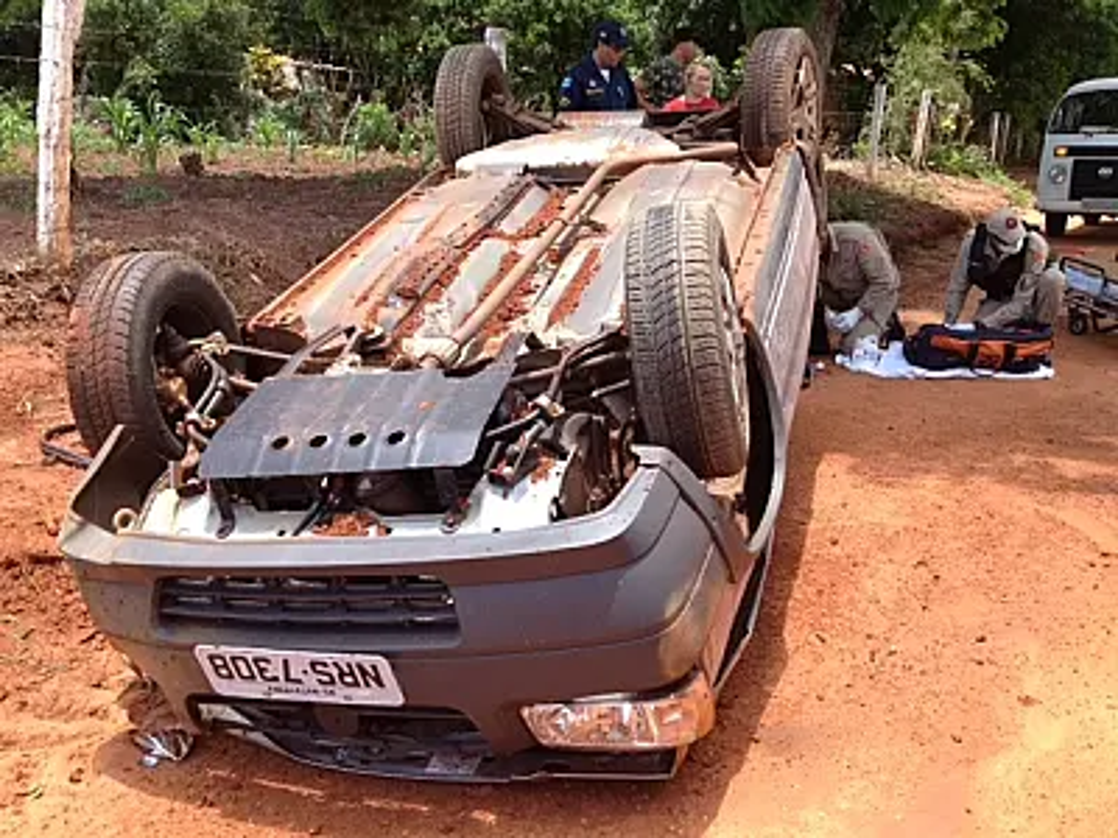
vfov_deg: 40.7
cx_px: 559
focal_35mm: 35
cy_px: 419
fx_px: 1130
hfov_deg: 52.6
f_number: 2.4
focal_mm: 4.28
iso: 50
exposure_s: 1/435
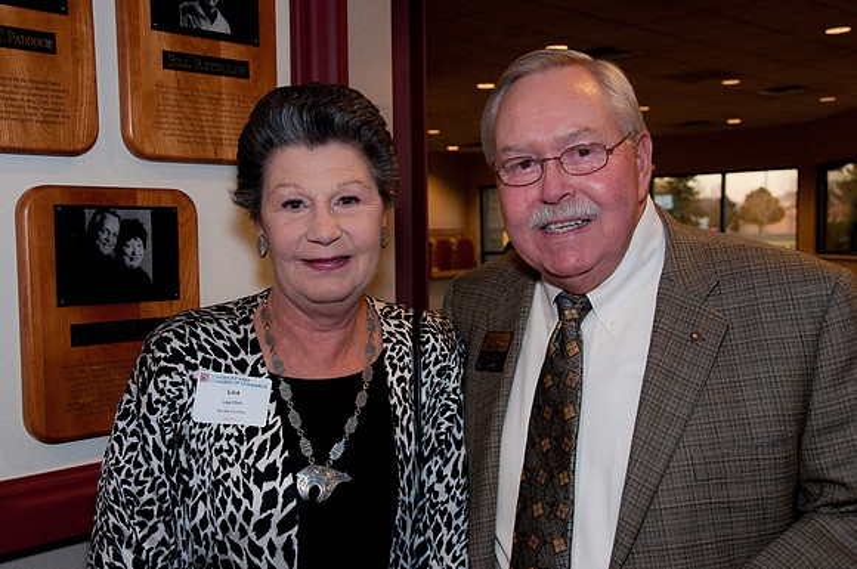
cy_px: 284
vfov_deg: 32.9
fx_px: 963
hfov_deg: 48.0
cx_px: 428
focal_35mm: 40
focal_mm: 27
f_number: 6.3
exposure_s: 1/60
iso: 640
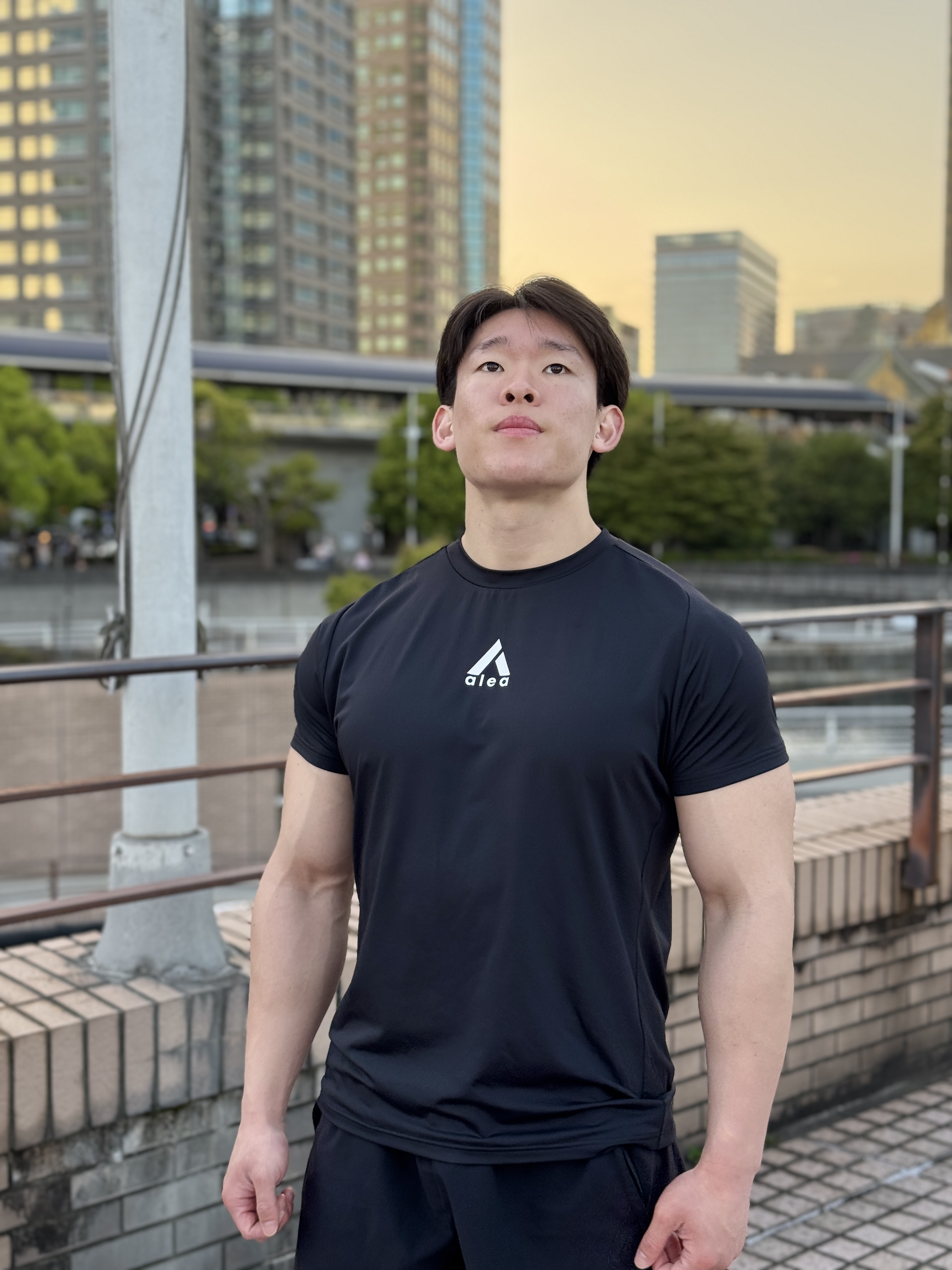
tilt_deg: -4.5
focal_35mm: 48
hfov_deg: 30.3
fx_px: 1760
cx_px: 476
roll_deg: +0.2
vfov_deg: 39.7
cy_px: 635
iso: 64
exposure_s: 1/241
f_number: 1.78
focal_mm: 6.76
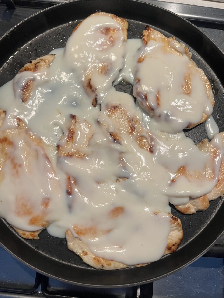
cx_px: 112
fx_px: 224
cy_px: 149
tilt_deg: -78.5
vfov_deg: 67.3
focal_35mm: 26
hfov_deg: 53.1
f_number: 1.5
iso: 100
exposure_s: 1/50
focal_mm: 5.7
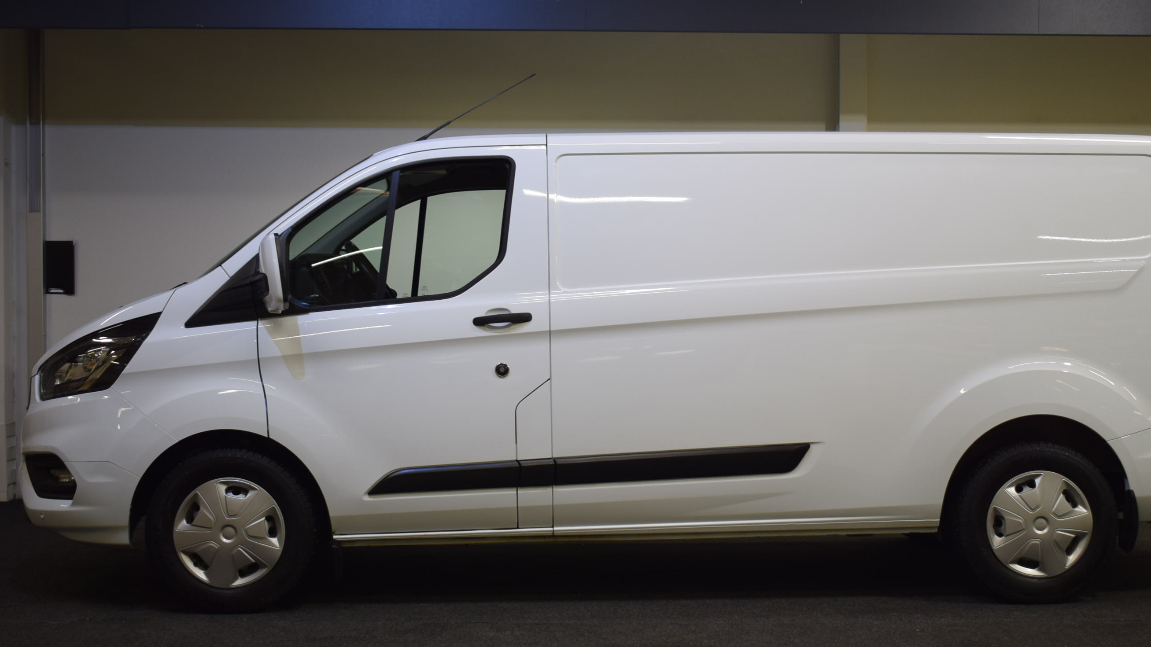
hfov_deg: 38.5
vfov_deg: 22.2
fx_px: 1648
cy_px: 338
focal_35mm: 54
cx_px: 635
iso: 400
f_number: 4.2
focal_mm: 30
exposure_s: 1/60
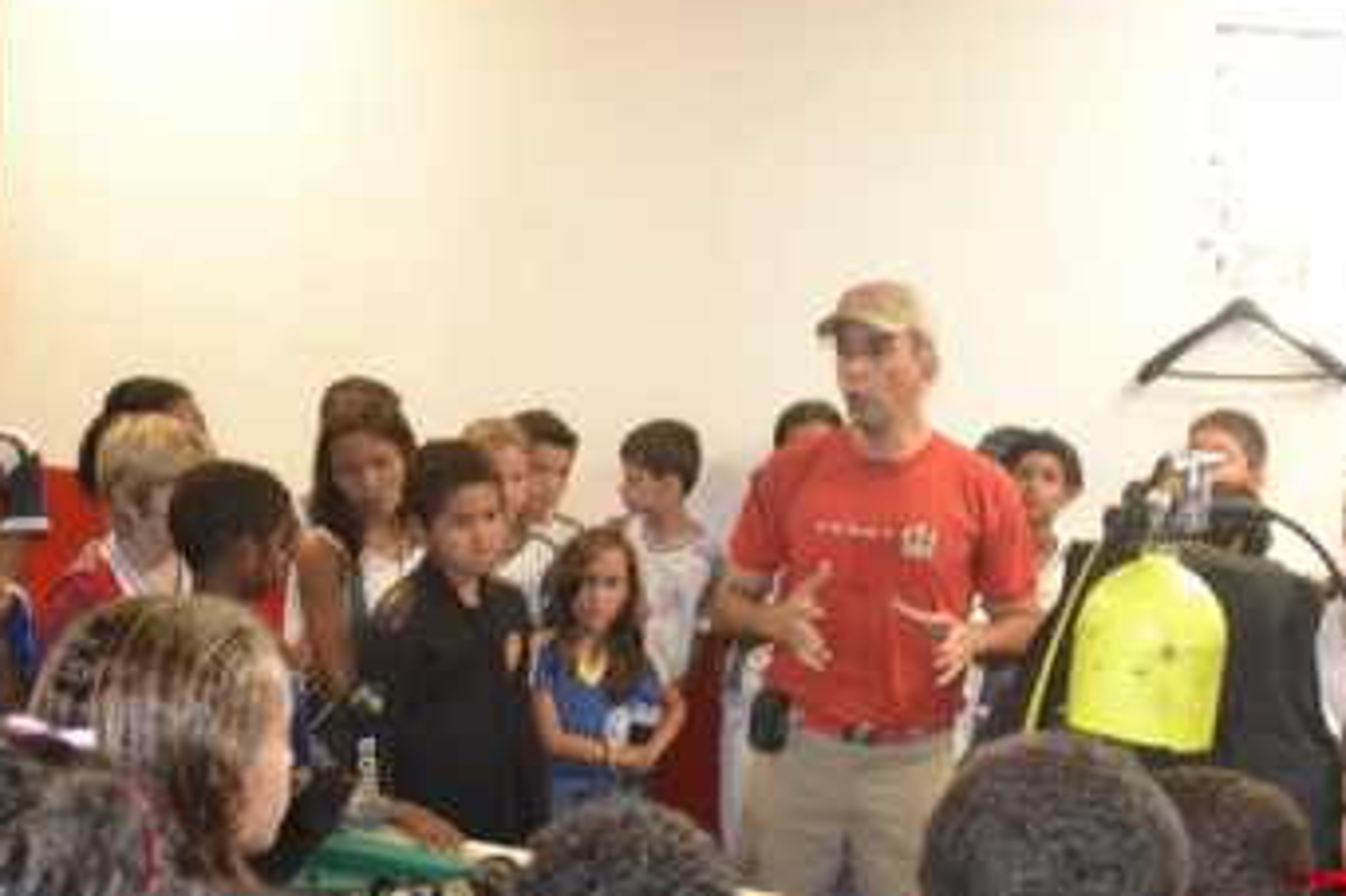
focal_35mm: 44
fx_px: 1644
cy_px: 476
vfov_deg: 30.5
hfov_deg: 44.1
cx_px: 845
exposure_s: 1/60
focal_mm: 20
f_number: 3.5
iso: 1100
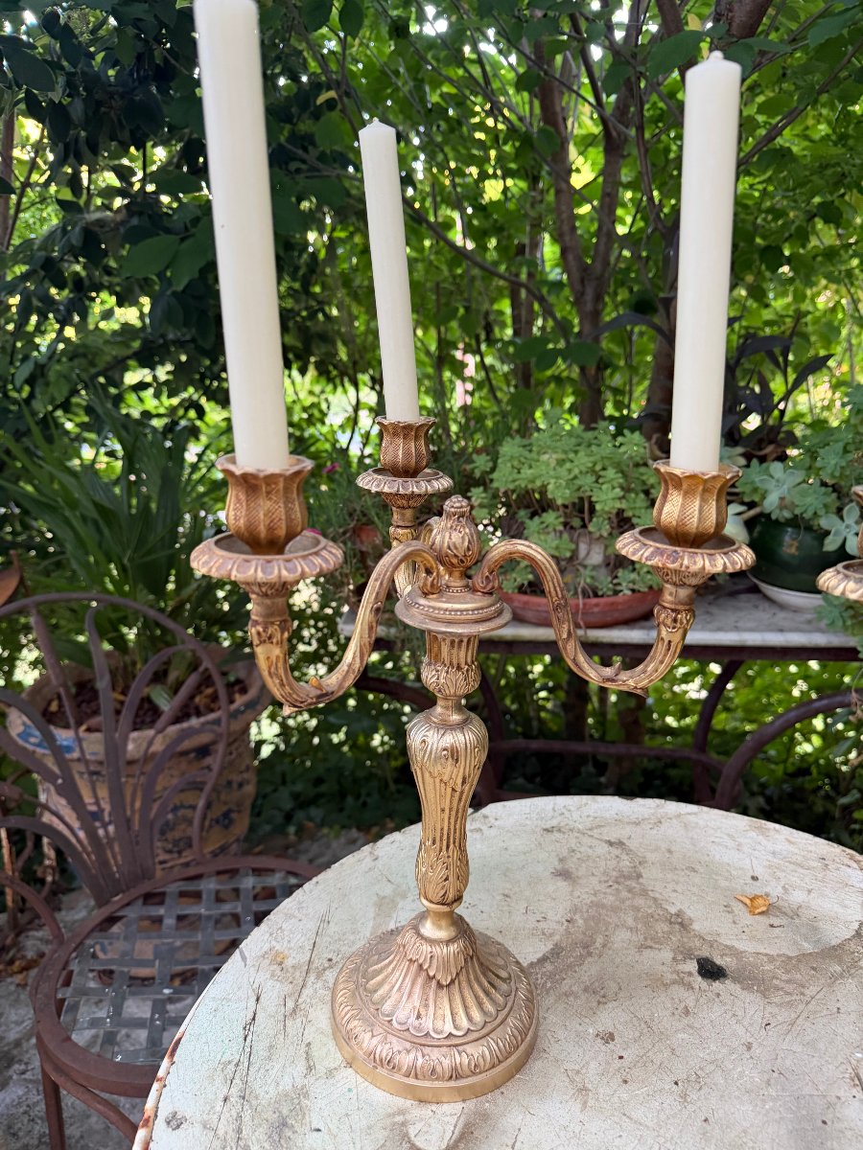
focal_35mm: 24
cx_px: 432
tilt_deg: -17.2
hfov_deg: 56.8
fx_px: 798
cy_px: 575
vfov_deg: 71.6
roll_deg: -0.2
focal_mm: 6.76
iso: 320
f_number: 1.78
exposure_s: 1/60
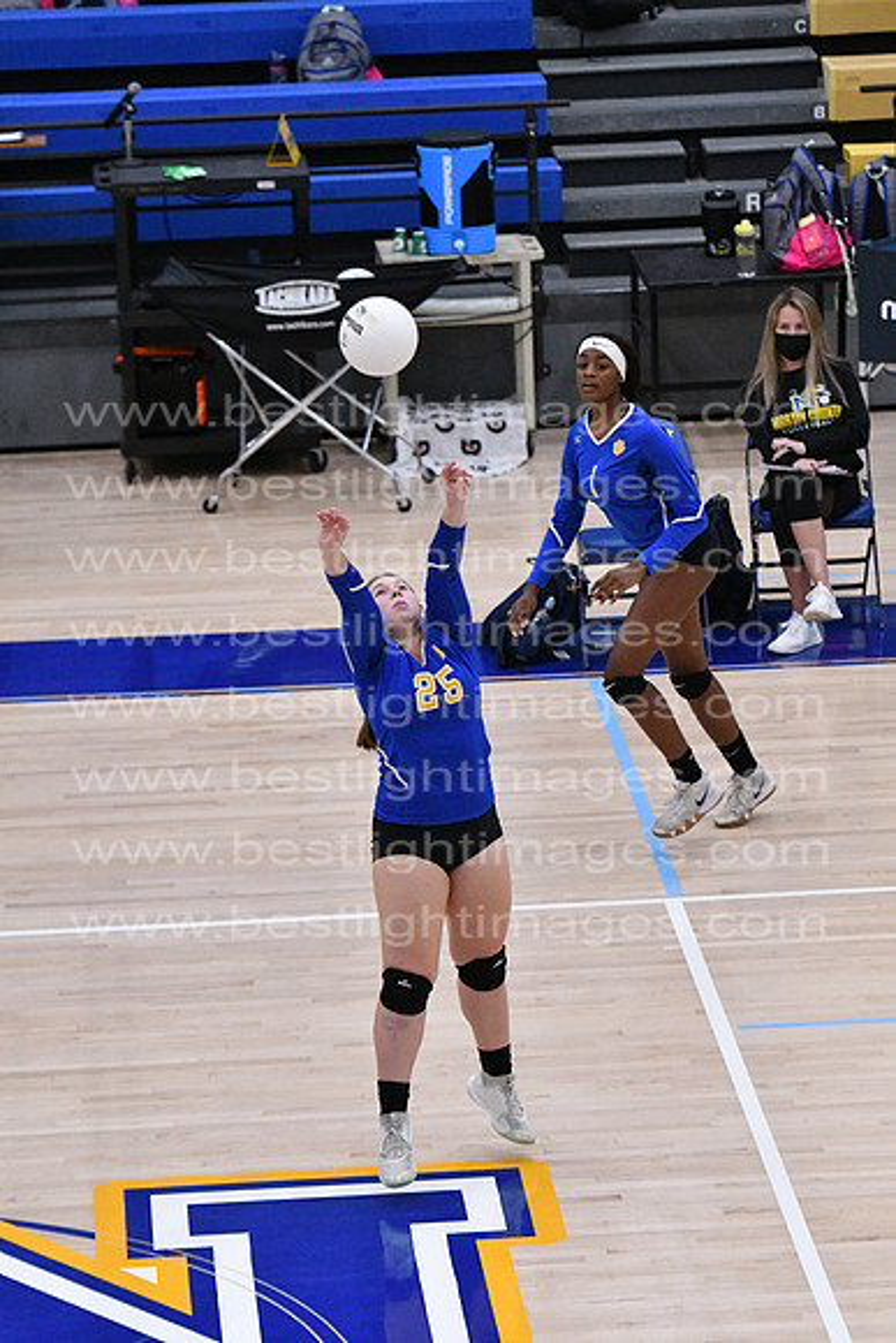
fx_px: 6827
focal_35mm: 183
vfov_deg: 11.2
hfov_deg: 7.5
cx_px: 448
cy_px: 672
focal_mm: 122
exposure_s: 1/1250
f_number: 3.2
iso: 6400
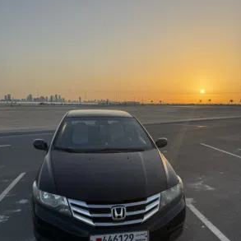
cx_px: 119
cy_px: 145
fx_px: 228
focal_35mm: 29
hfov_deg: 55.6
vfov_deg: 55.2
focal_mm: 6.76
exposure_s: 1/2232
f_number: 1.78
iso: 80
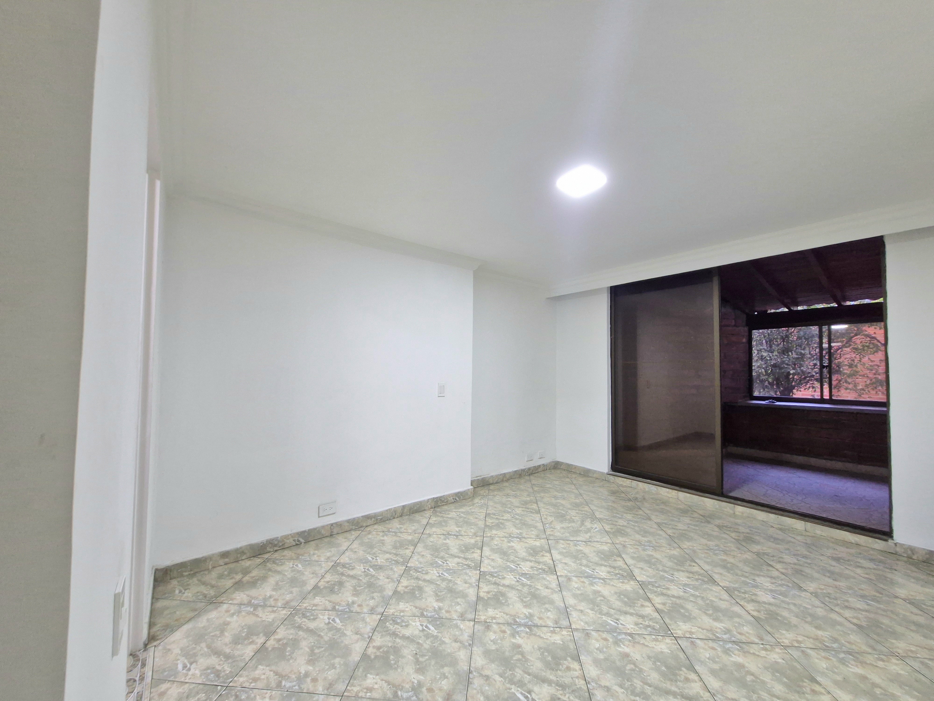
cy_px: 350
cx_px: 467
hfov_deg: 106.2
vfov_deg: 89.9
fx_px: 351
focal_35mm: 13
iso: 320
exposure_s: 1/30
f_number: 2.2
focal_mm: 1.74
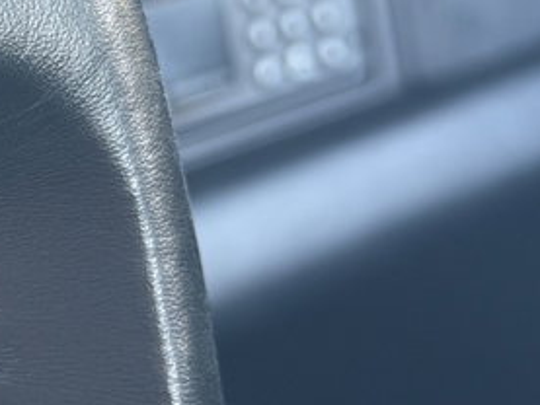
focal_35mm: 133
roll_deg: -3.1
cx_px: -185
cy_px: -62
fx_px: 2076
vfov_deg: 11.0
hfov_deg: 14.2
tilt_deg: -19.0
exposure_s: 1/60
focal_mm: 6.76
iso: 160
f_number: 1.78
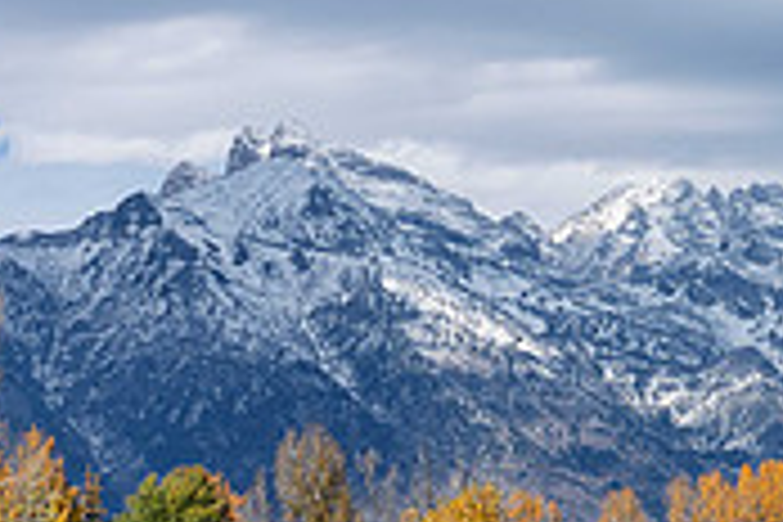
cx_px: 986
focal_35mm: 234
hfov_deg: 8.7
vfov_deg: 5.9
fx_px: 5089
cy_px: 430
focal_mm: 70
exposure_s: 1/1000
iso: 400
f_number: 13
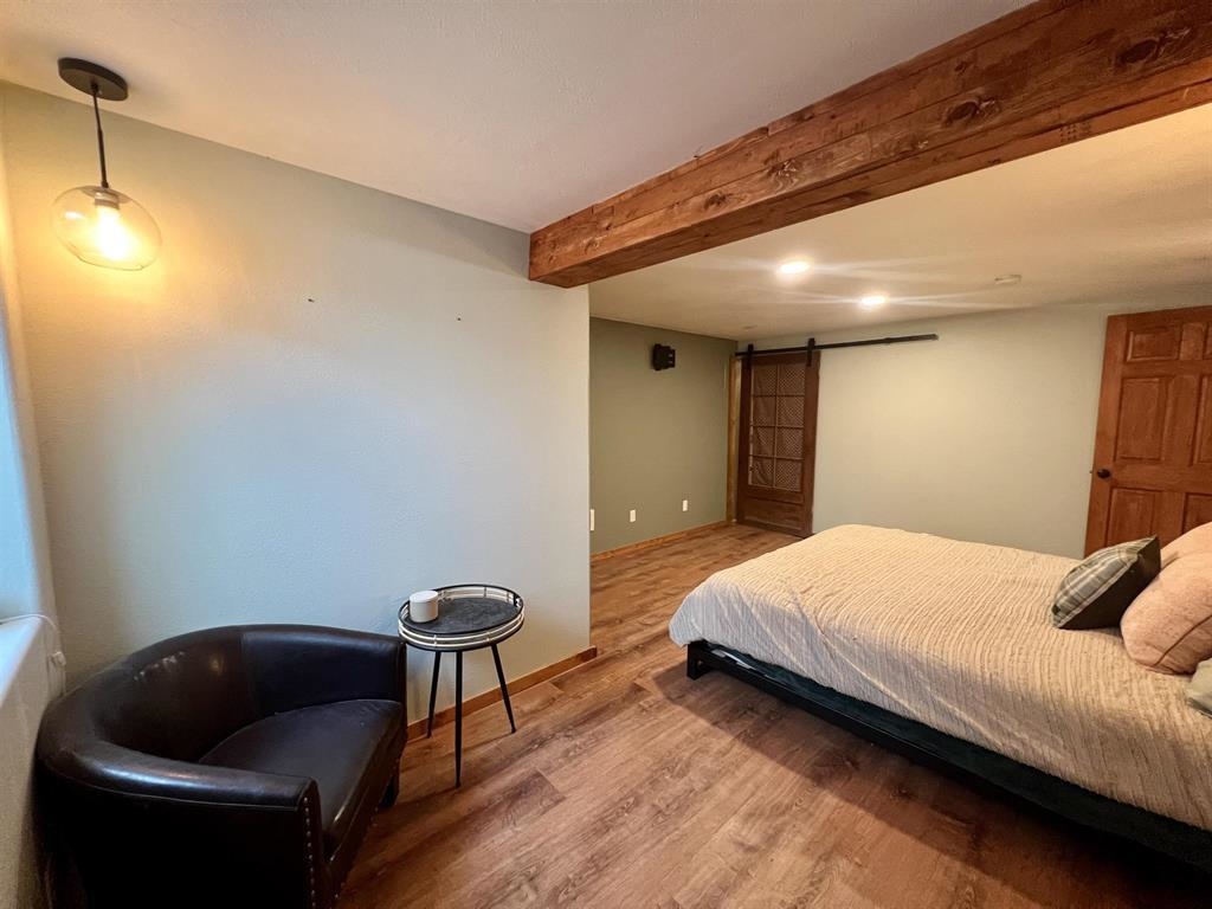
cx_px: 606
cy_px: 454
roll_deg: +0.2
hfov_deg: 106.2
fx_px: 455
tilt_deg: -5.7
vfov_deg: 89.9
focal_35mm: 13
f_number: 1.8
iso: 400
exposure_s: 1/60
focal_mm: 1.57
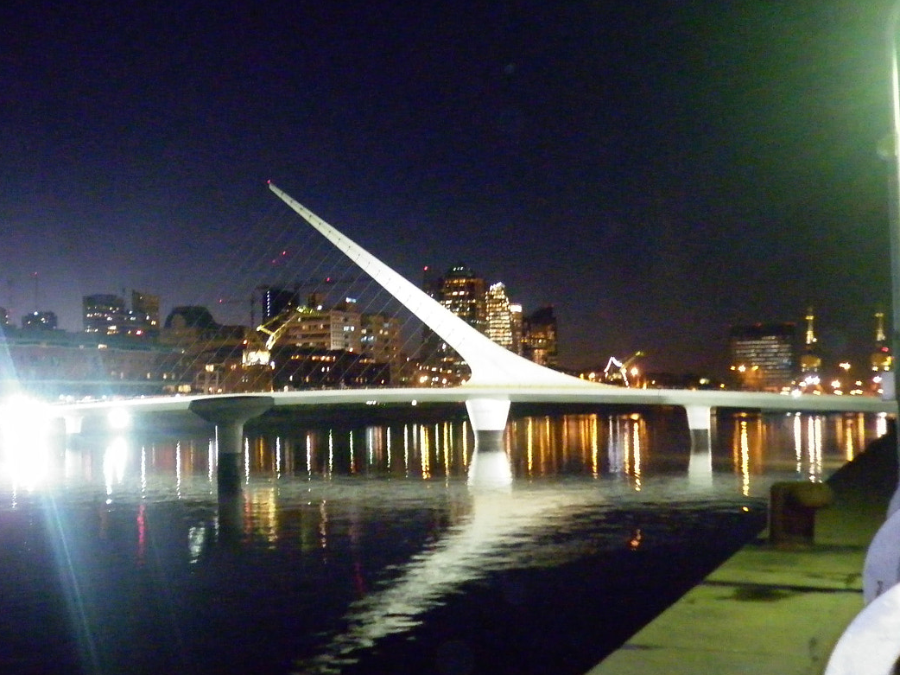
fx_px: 1118
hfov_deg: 43.6
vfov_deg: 33.6
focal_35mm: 43
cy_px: 355
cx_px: 347
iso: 640
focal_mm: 5
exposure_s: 1/8
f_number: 2.8
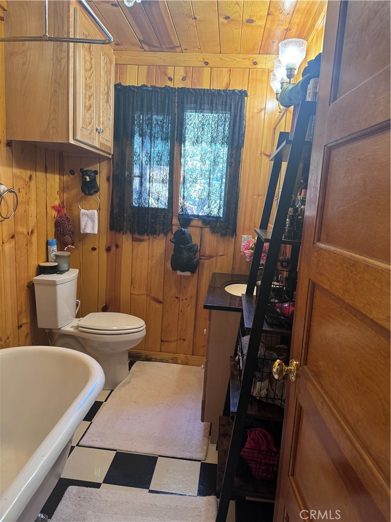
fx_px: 361
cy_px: 261
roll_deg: -4.6
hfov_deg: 56.8
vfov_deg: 71.6
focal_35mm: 24
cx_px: 196
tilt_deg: -11.0
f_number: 1.78
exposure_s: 1/60
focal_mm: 6.76
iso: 320
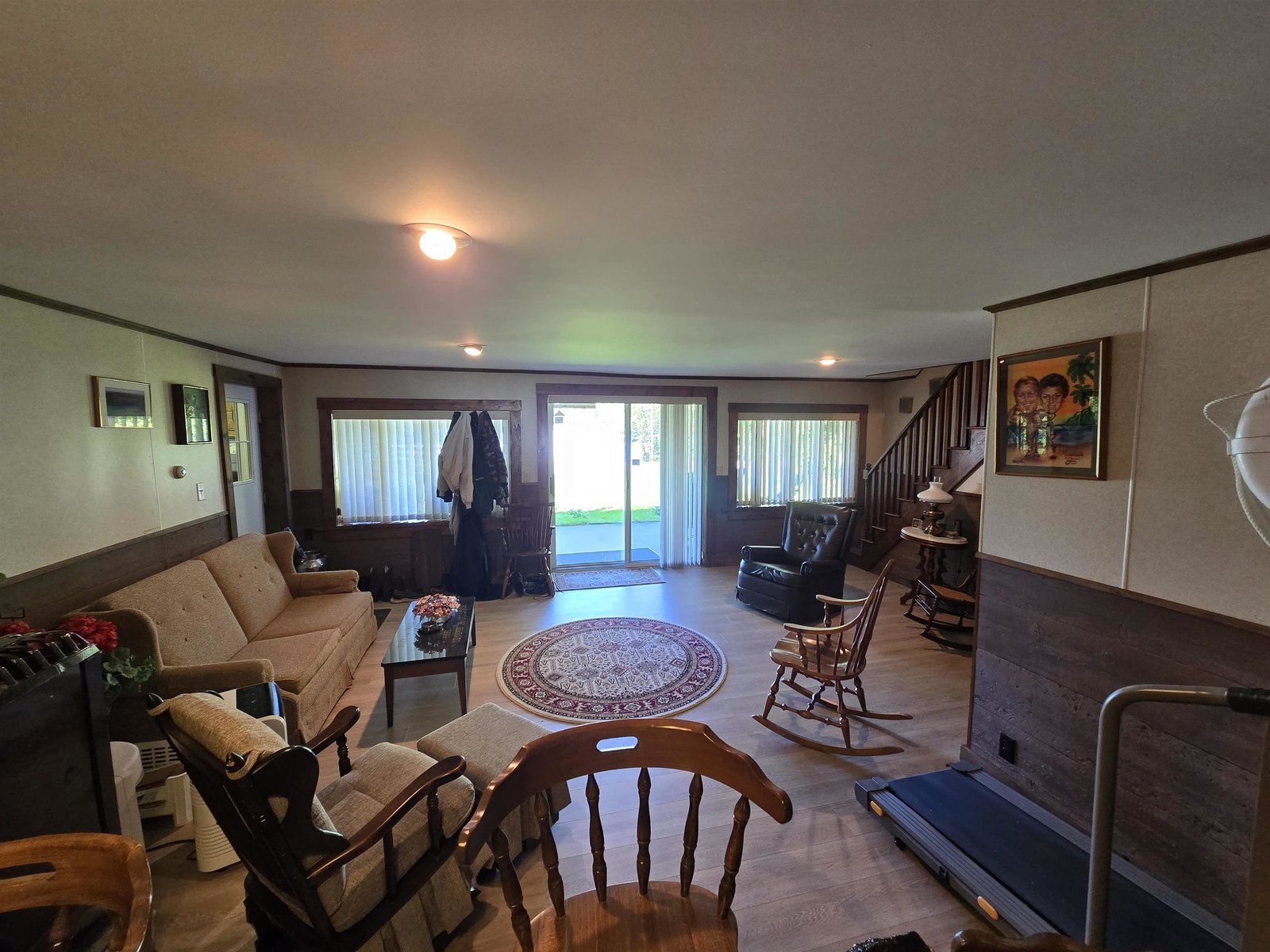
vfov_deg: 89.9
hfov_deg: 106.2
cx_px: 635
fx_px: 477
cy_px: 476
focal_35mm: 13
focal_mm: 2.2
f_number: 2.2
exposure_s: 1/60
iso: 200
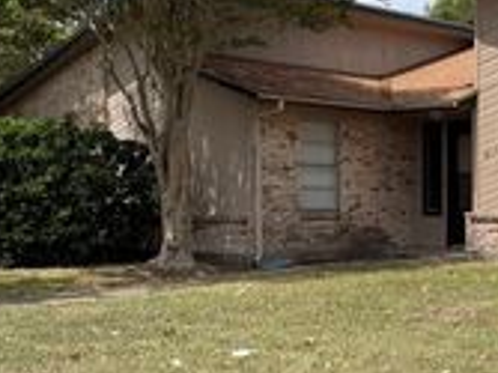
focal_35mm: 72
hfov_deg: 26.1
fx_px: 1035
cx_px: 459
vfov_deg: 20.4
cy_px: 198
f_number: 1.78
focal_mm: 6.76
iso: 80
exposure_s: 1/4167
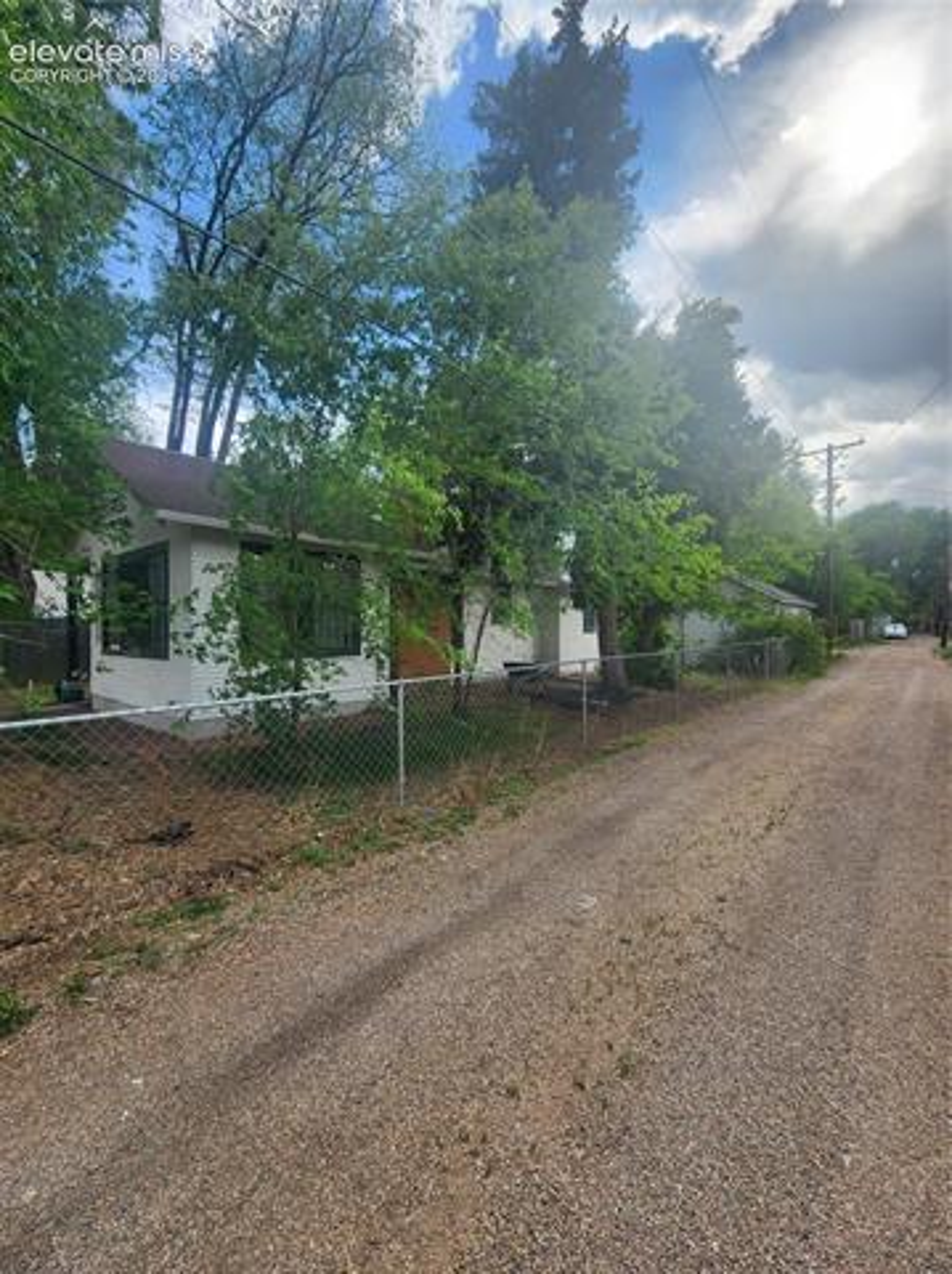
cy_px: 637
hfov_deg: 89.8
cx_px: 476
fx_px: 478
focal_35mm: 13
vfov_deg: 106.2
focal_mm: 2.2
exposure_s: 1/818
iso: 50
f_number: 2.2
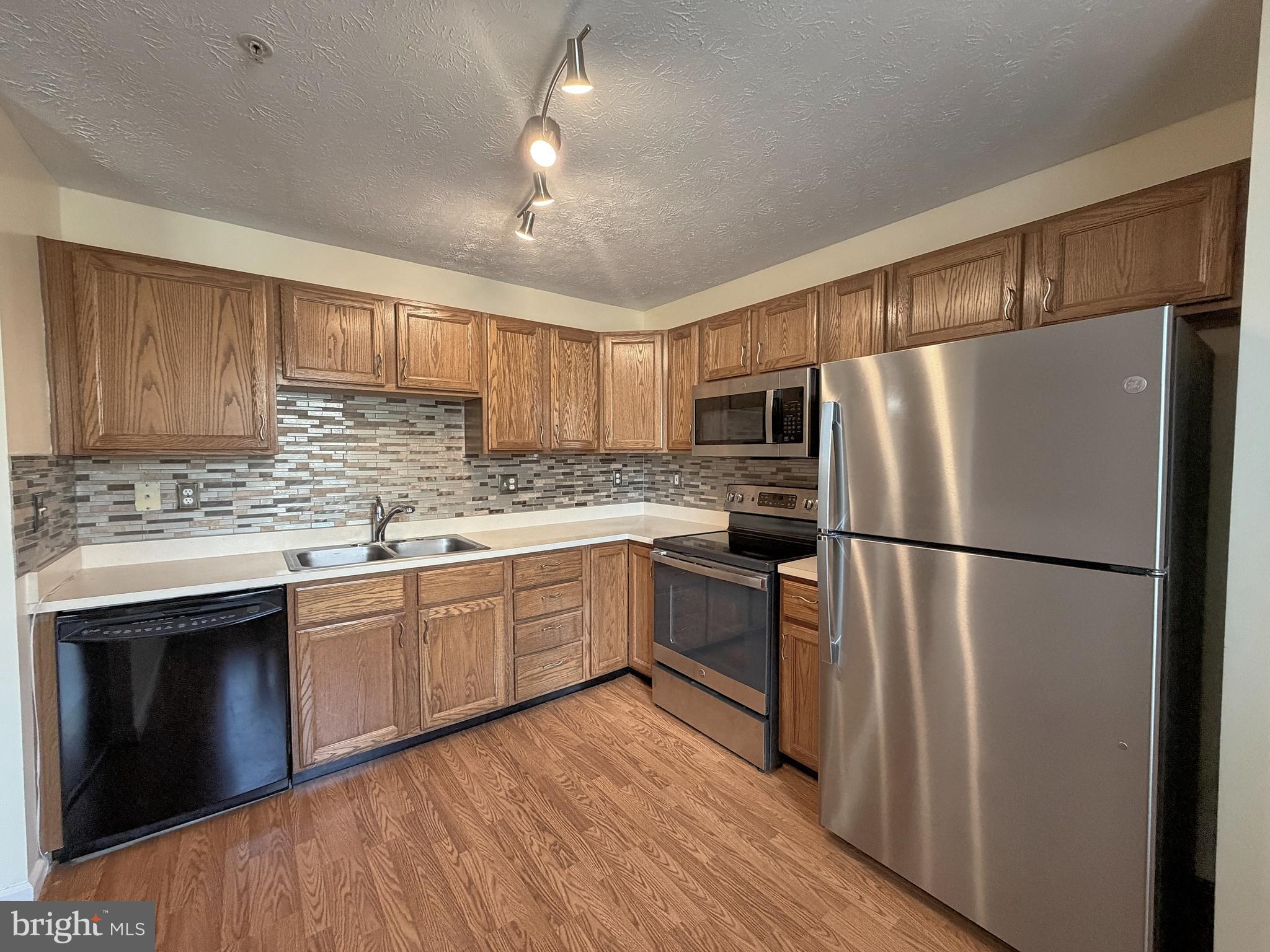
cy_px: 476
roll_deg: +0.6
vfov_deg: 85.7
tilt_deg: -3.0
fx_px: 514
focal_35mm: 14
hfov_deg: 102.1
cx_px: 635
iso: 400
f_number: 2.2
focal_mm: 2.2
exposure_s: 1/60
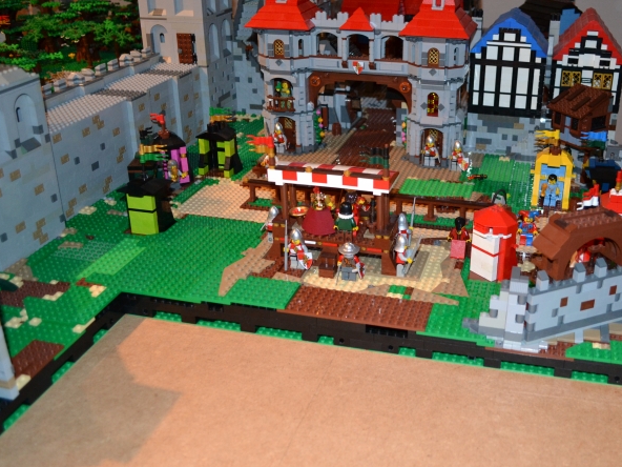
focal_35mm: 39
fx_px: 701
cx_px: 396
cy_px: 215
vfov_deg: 36.8
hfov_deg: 47.3
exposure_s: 1/60
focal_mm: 20
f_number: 3.8
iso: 1400
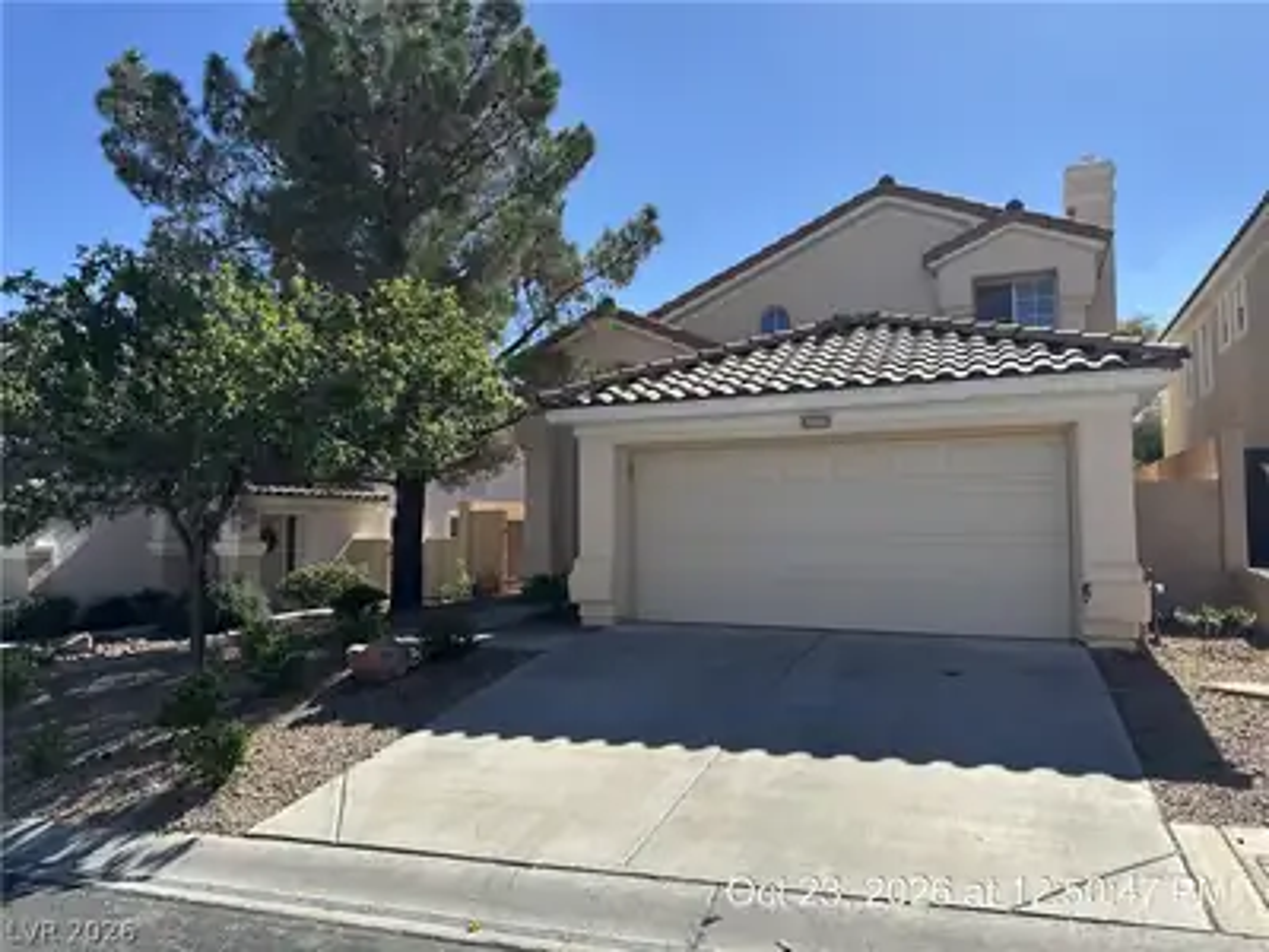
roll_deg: -0.3
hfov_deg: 71.6
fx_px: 880
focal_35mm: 24
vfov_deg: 56.8
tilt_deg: +1.2
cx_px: 634
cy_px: 476
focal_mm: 6.76
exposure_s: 1/4310
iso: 80
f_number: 1.78
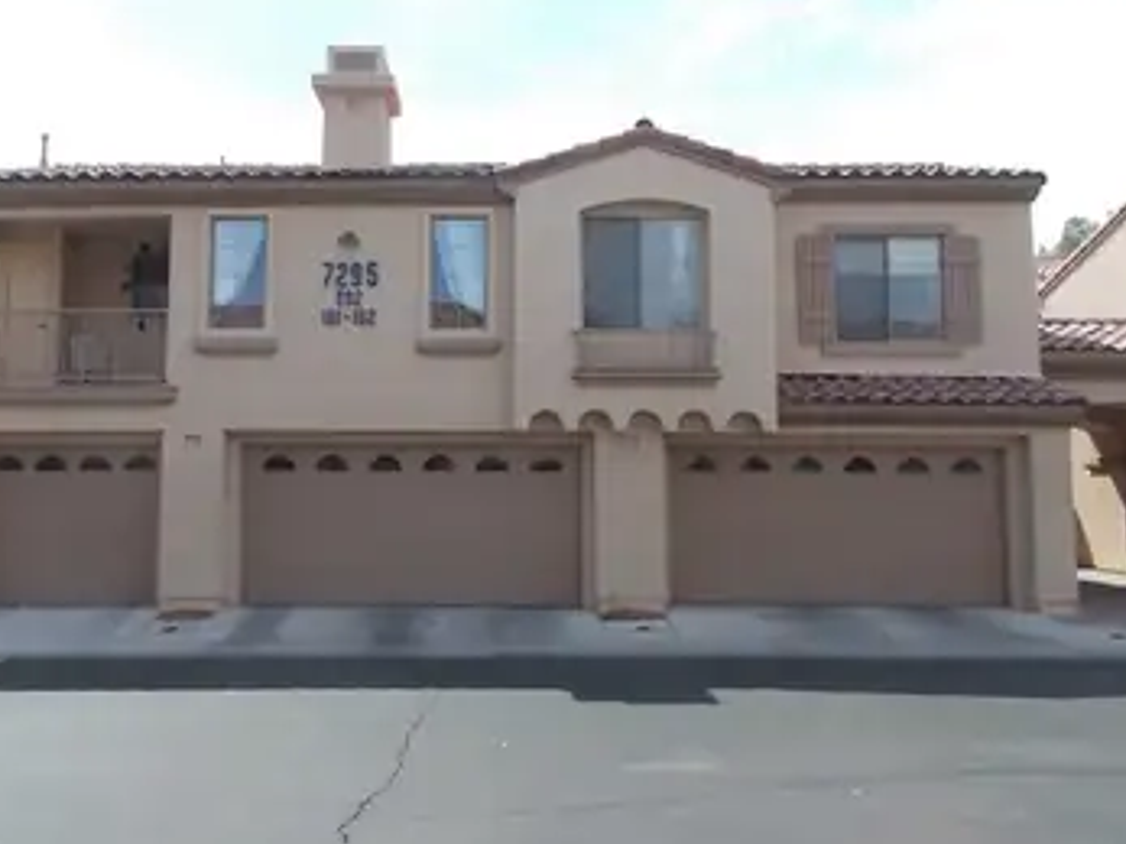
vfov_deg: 46.7
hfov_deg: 59.9
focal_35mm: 30
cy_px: 390
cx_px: 506
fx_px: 976
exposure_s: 1/100
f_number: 8
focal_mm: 4.6
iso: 80
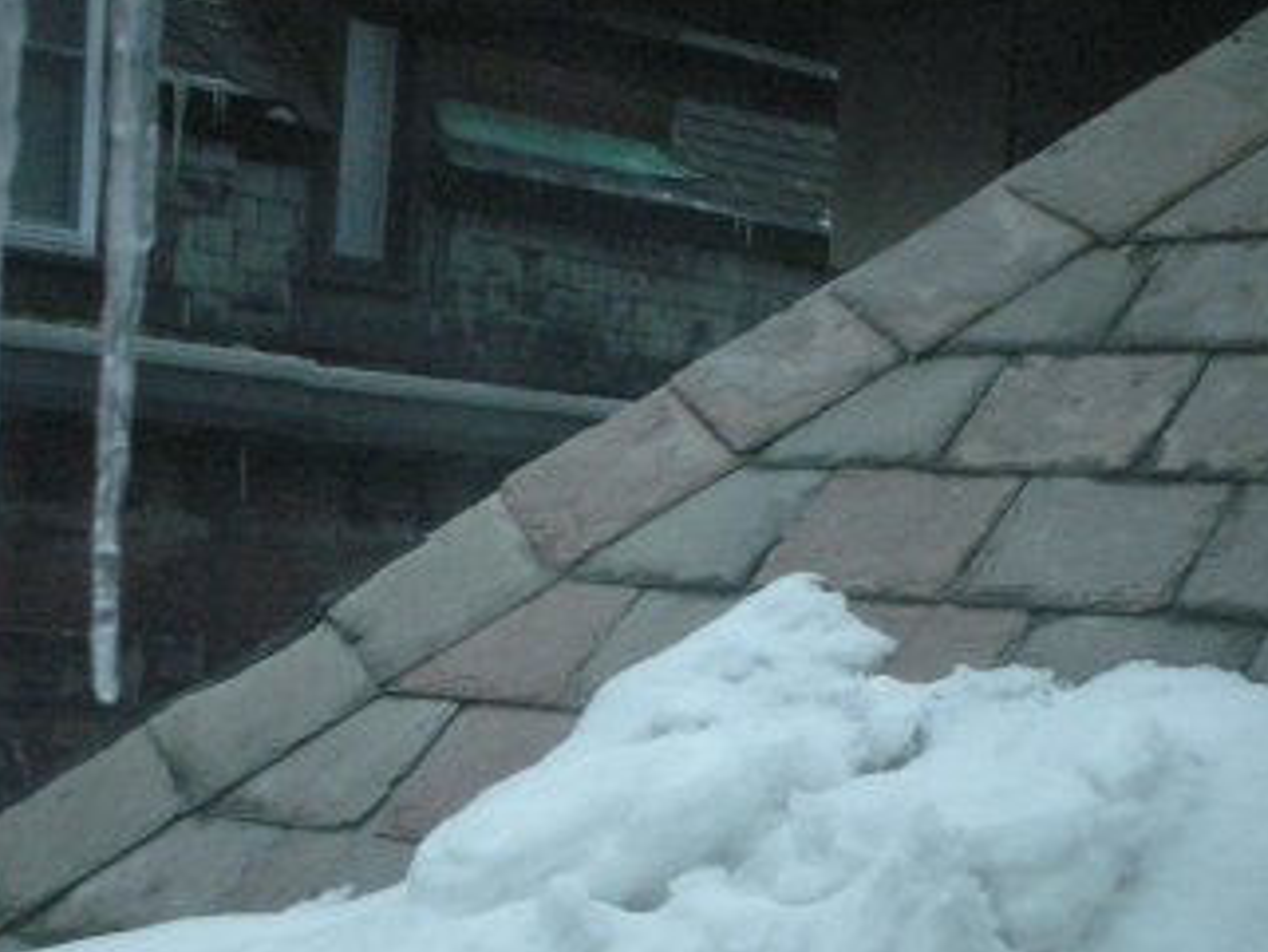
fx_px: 3335
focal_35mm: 91
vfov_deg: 16.2
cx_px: 557
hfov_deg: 21.5
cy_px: 569
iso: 800
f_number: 11.6
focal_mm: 12.2
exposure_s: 1/388
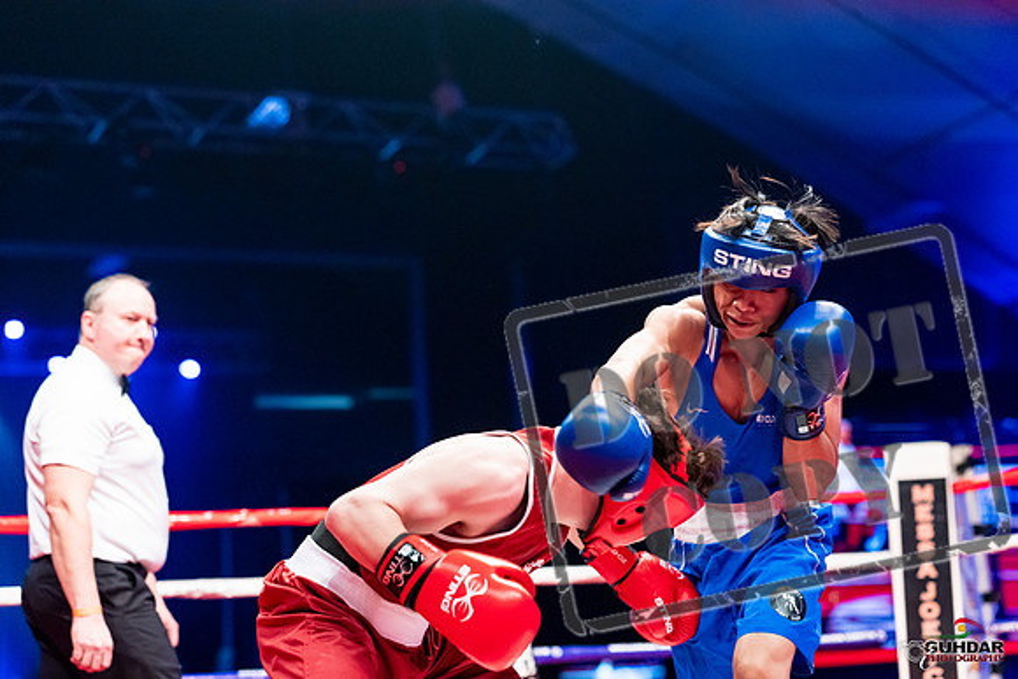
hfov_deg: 30.1
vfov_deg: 20.3
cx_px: 509
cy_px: 340
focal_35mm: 67
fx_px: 1895
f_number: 2.5
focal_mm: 67
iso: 3200
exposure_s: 1/1000
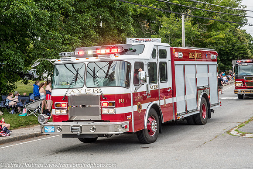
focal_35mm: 63
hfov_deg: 31.9
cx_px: 126
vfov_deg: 21.6
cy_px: 84
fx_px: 443
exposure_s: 1/100
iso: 200
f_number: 13
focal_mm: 42
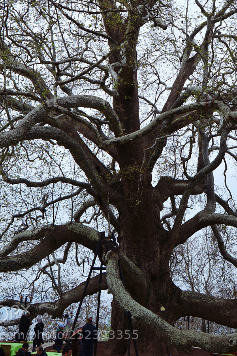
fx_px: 474
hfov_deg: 28.0
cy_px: 49
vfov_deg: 38.8
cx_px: 143
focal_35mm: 48
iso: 100
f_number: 8
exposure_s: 1/250
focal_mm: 18
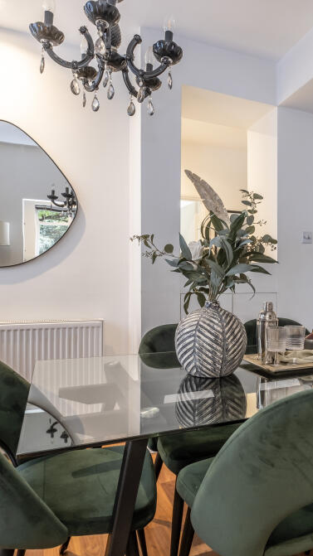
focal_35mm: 24
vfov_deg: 76.3
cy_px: 276
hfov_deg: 44.5
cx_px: 266
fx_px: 354
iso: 320
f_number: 8
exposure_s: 1/2
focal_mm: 10
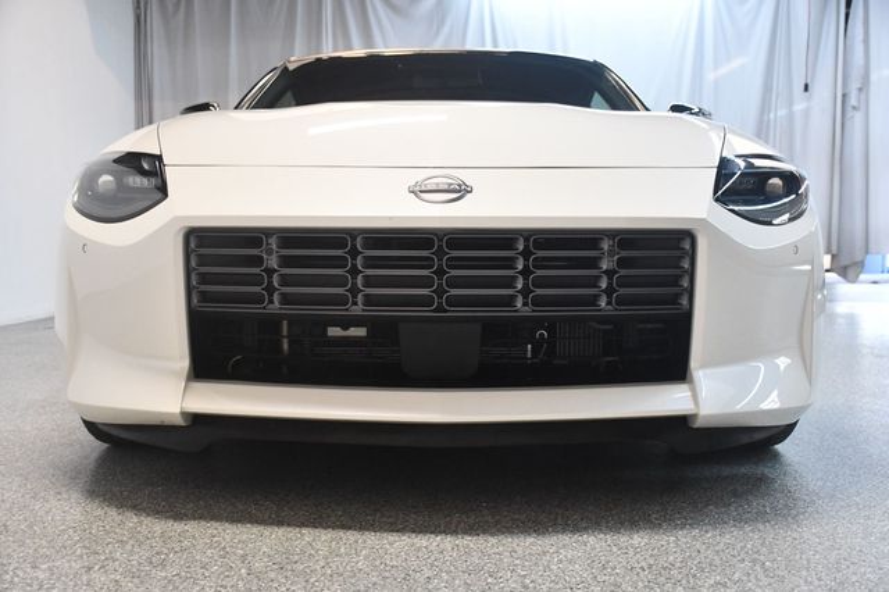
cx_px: 444
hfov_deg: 48.5
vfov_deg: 33.4
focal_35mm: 40
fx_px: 987
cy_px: 296
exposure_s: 1/125
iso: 2500
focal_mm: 27
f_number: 4
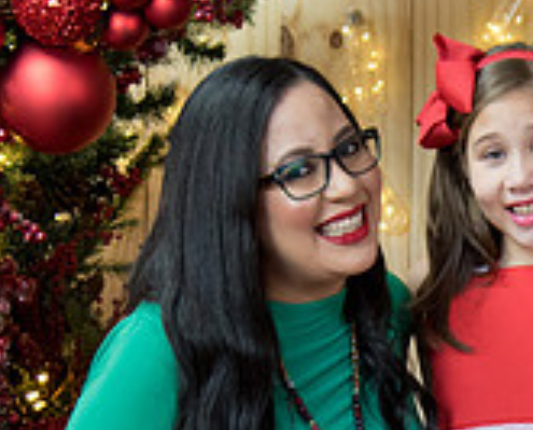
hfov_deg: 9.4
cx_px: 590
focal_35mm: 203
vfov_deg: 7.6
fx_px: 3212
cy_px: 394
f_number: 4.5
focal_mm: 48
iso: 1000
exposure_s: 1/80
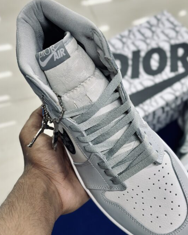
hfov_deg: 23.5
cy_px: 122
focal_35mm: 65
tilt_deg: -55.6
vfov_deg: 29.1
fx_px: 452
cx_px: 107
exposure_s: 1/100
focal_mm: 6.86
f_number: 1.78
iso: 64
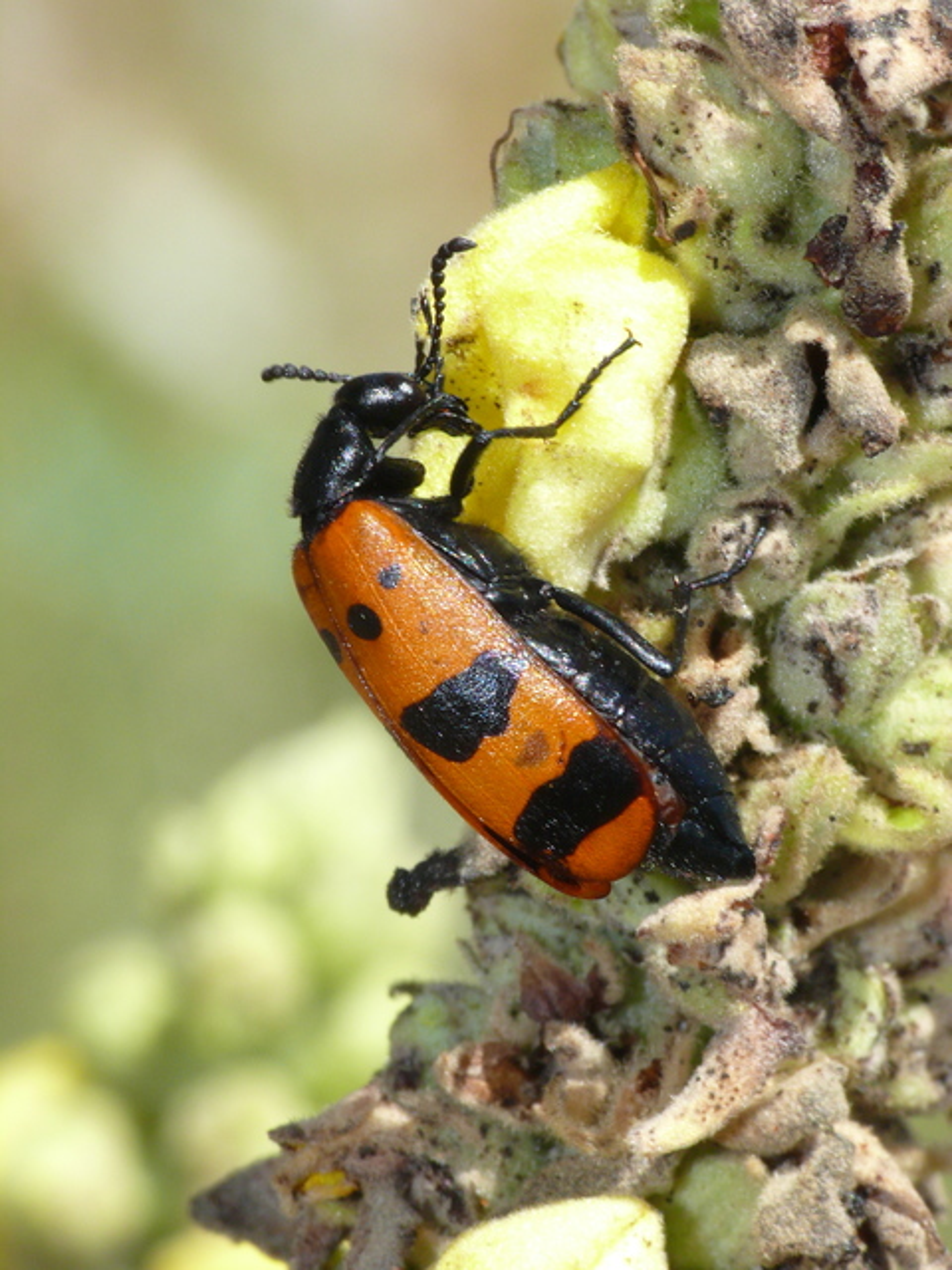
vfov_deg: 11.0
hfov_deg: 8.2
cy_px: 635
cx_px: 476
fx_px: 6600
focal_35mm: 180
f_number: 11
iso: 200
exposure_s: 1/125
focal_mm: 38.1
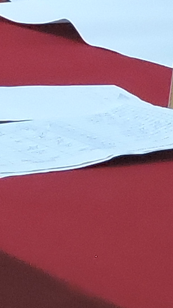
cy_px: -38
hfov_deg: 3.3
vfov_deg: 5.9
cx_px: 36
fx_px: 2983
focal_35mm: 366
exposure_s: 1/50
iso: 360
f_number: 3.3
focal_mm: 7.1
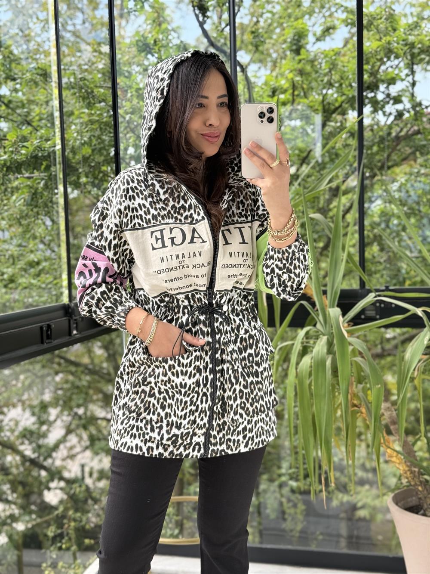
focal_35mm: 48
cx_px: 215
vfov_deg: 39.7
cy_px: 287
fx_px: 795
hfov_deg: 30.3
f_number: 1.78
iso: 100
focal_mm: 6.76
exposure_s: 1/354
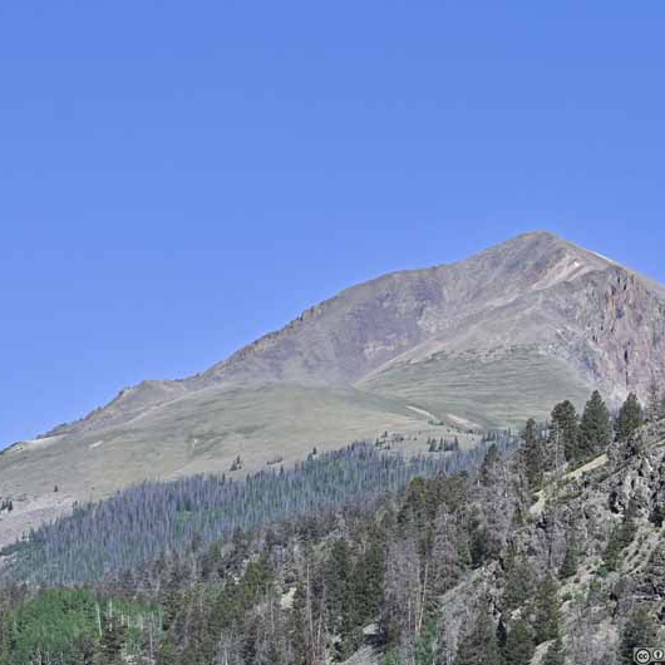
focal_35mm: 154
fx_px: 3347
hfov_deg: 11.3
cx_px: 325
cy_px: 333
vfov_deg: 11.3
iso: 64
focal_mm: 120
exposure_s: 1/640
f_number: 6.3
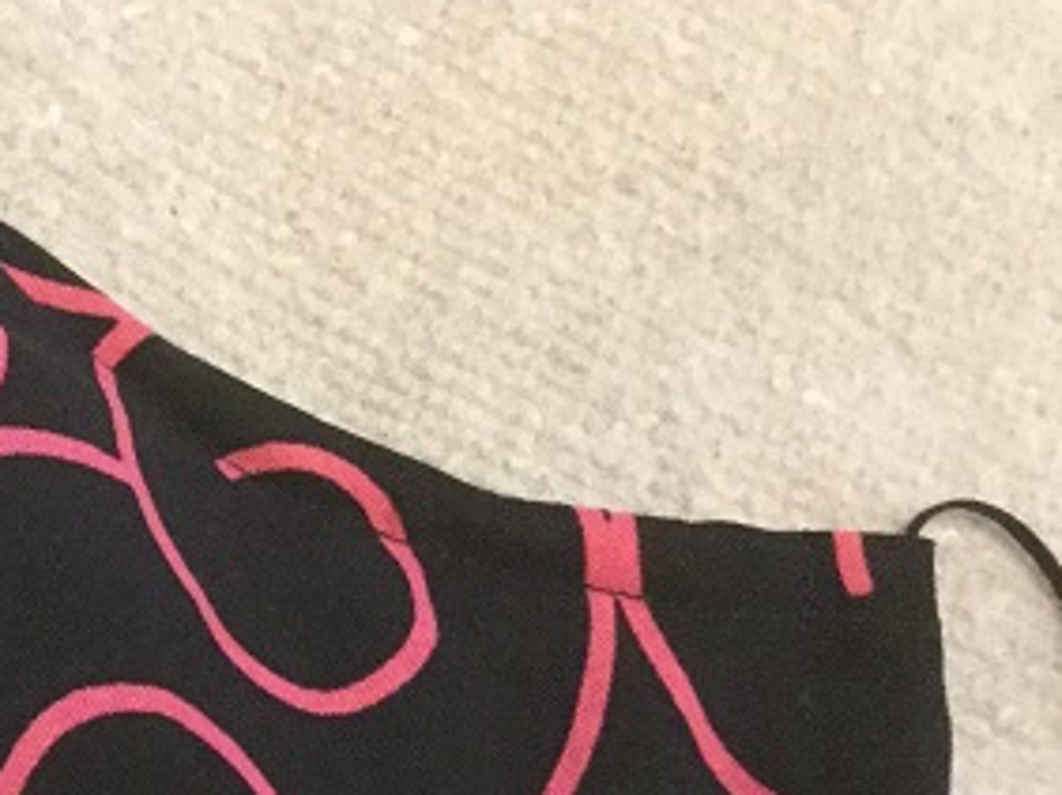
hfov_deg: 20.5
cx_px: -290
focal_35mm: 88
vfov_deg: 16.2
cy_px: 900
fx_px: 2697
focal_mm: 3.3
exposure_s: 1/15
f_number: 2.4
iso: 640
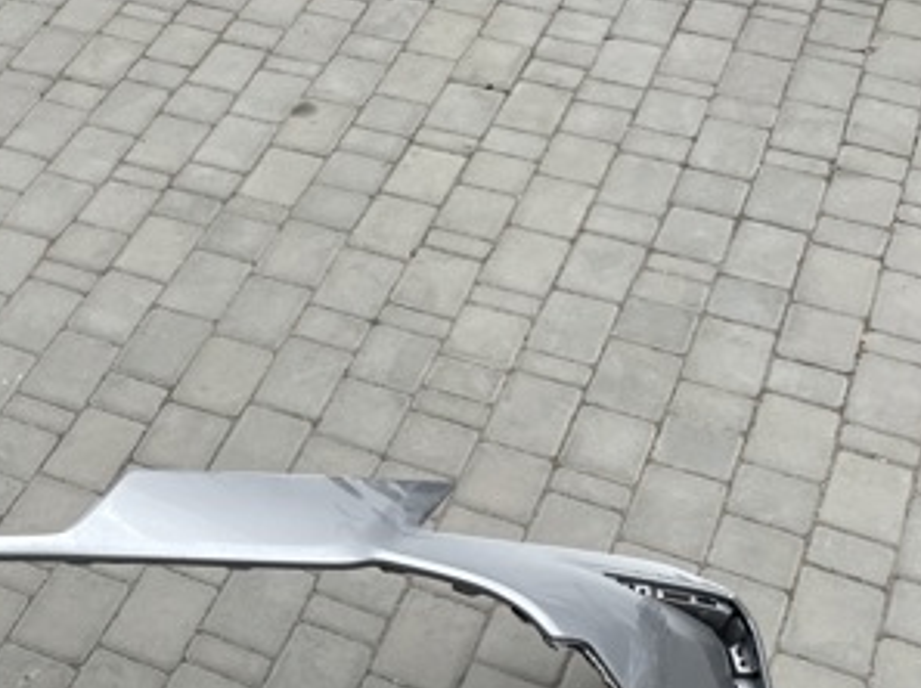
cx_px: 3
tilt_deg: -50.3
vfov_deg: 25.3
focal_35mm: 56
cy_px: 615
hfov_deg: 31.8
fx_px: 1488
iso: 32
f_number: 1.6
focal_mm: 4.2
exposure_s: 1/917
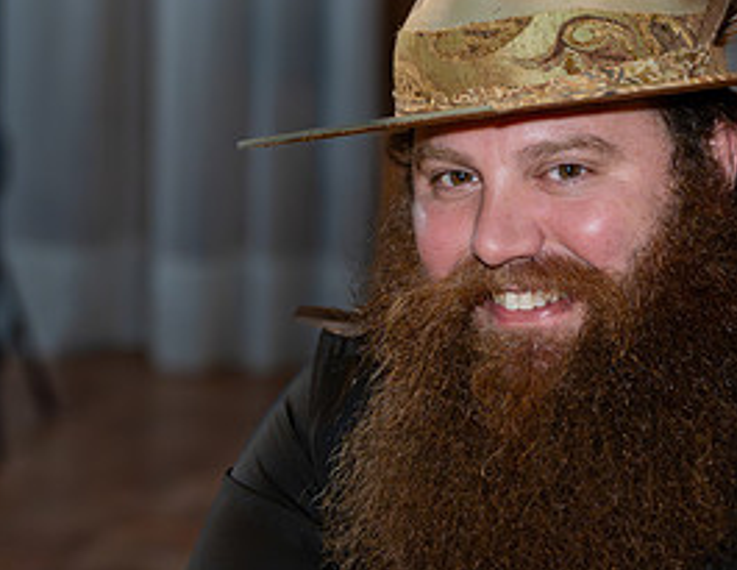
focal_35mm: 167
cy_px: 442
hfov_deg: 11.7
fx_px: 3596
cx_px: 521
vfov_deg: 9.0
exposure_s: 1/400
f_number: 2.8
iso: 6400
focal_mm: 67
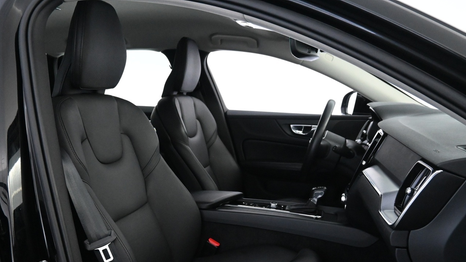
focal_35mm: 32
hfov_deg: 61.0
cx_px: 224
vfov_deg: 35.8
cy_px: 197
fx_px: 395
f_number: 4.5
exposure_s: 1/80
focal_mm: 16
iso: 4000
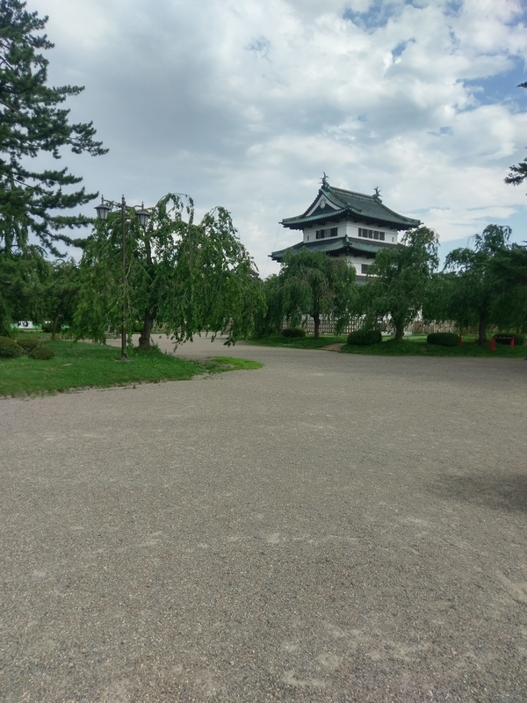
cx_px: 264
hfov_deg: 53.1
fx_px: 528
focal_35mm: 26
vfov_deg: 67.3
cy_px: 352
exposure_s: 1/1778
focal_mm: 4.58
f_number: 1.8
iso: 100
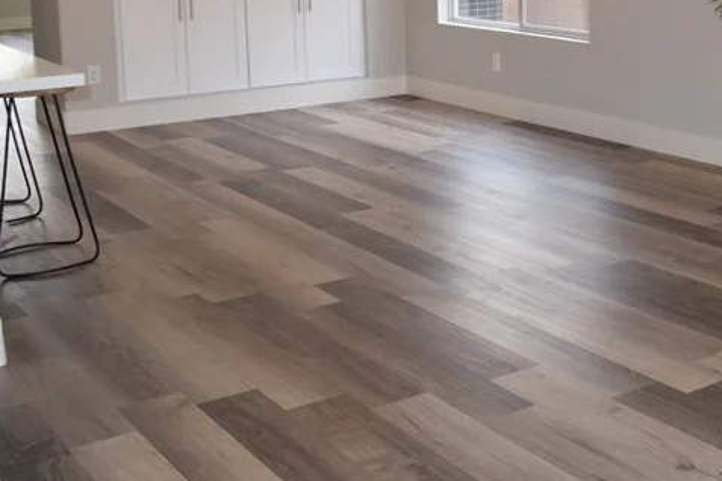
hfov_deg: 32.1
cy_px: 49
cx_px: 701
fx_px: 1163
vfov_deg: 22.8
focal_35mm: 58
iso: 640
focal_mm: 18
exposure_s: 1/125
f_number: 5.6
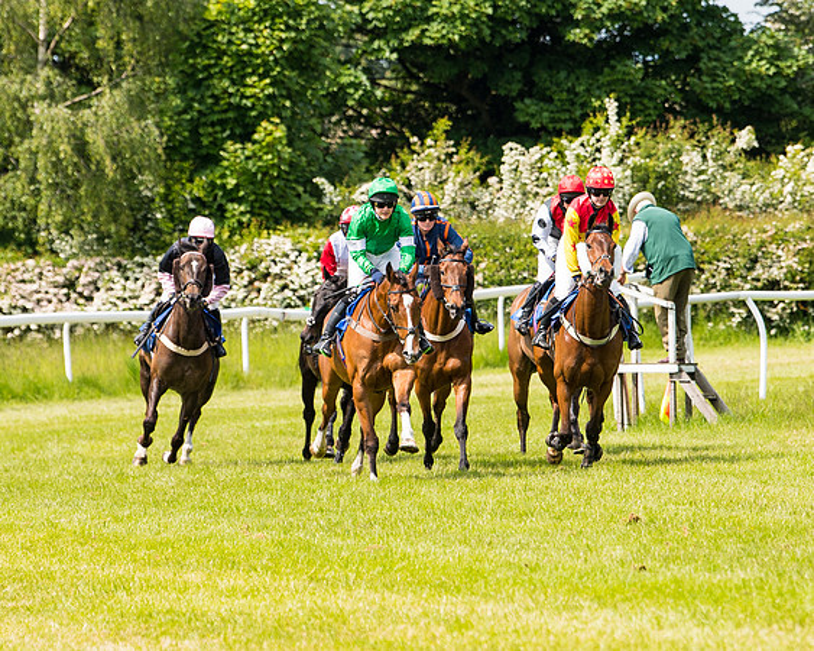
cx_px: 455
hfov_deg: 5.4
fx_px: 8708
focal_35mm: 362
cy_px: 340
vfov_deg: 4.3
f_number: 4
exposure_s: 1/1250
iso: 200
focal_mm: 170
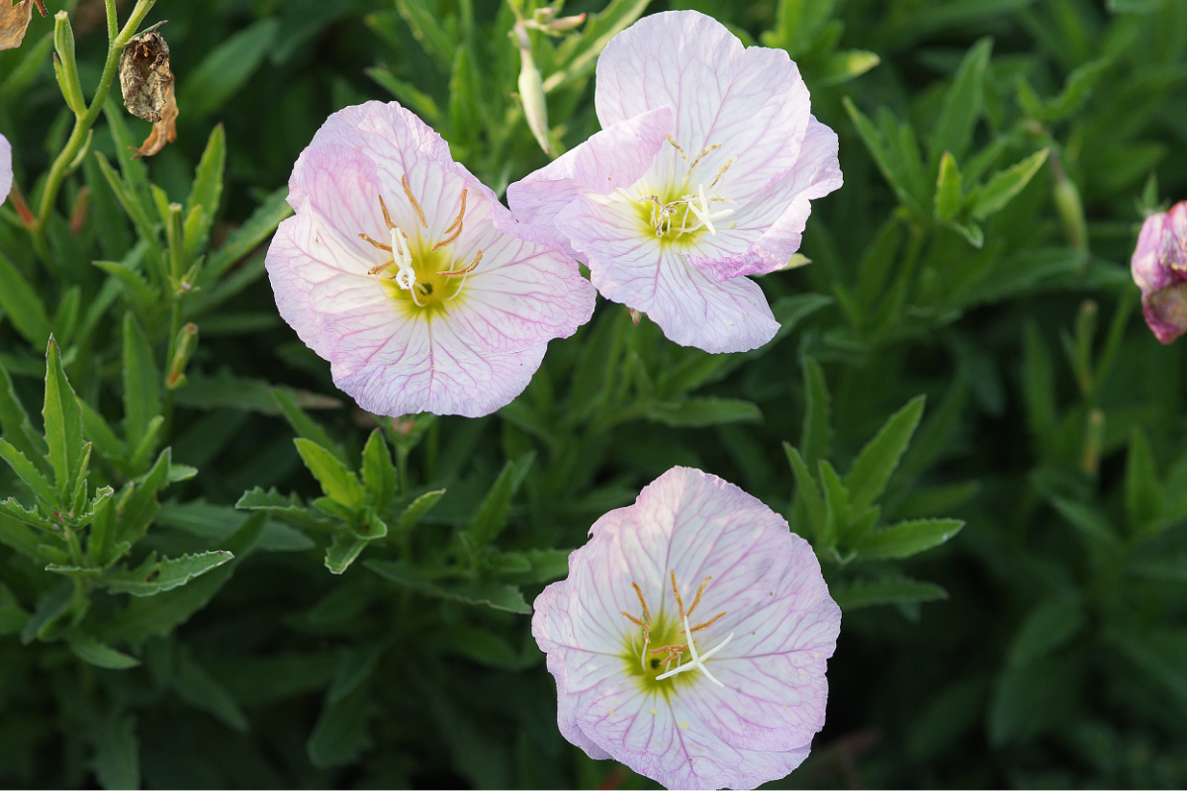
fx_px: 4945
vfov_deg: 9.1
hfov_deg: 13.7
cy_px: 396
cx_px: 594
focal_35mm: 150
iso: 160
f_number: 4
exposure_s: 1/160
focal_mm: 100
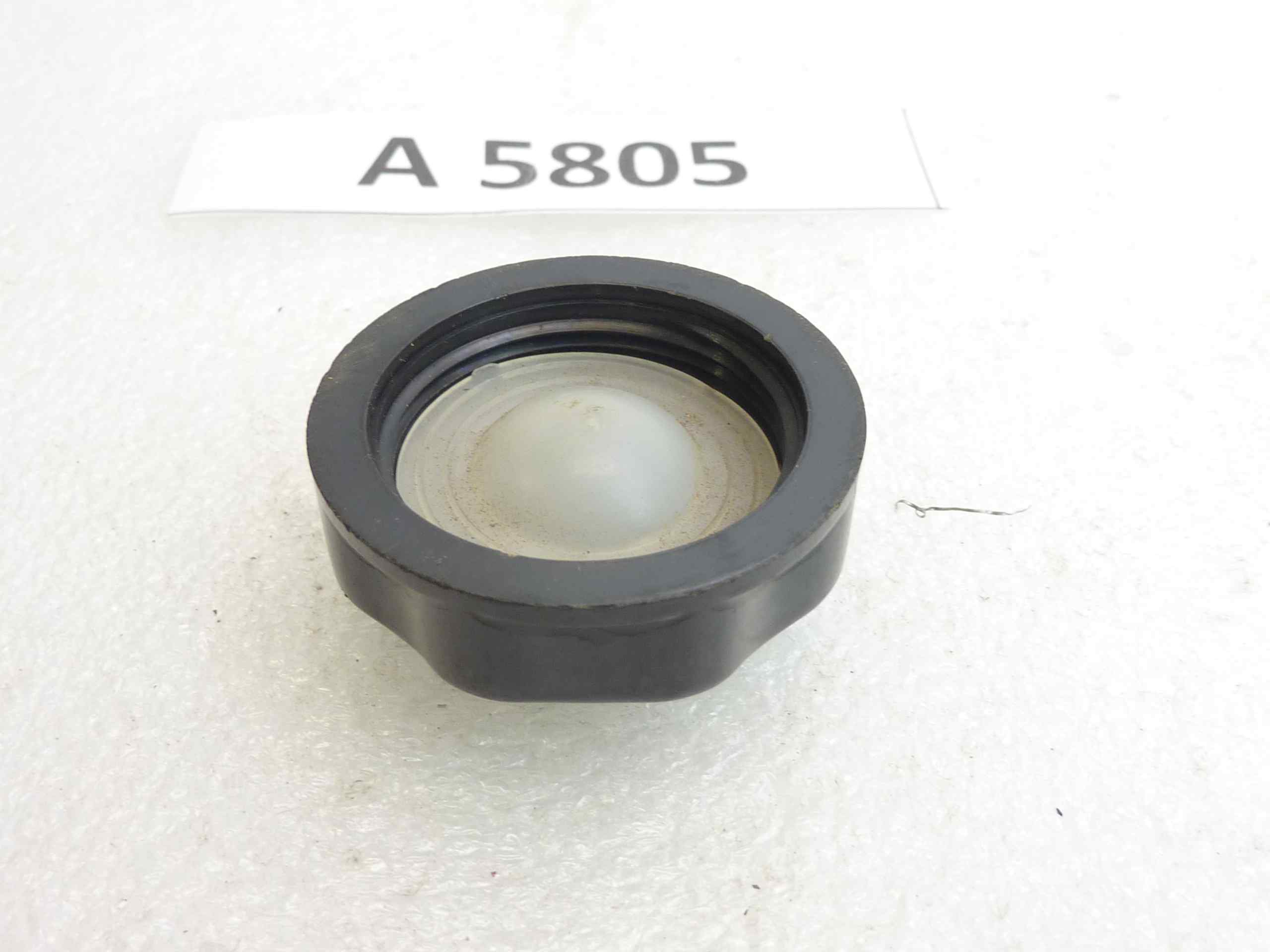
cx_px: 635
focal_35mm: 38
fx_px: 1394
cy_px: 476
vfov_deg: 37.7
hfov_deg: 49.0
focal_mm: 4.4
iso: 80
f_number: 3.3
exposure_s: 1/13
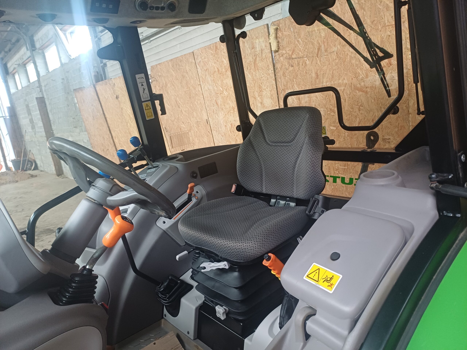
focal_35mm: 25
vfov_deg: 54.9
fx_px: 337
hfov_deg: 69.4
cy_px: 175
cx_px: 234
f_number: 1.8
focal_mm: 4.65
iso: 320
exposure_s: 1/33.3
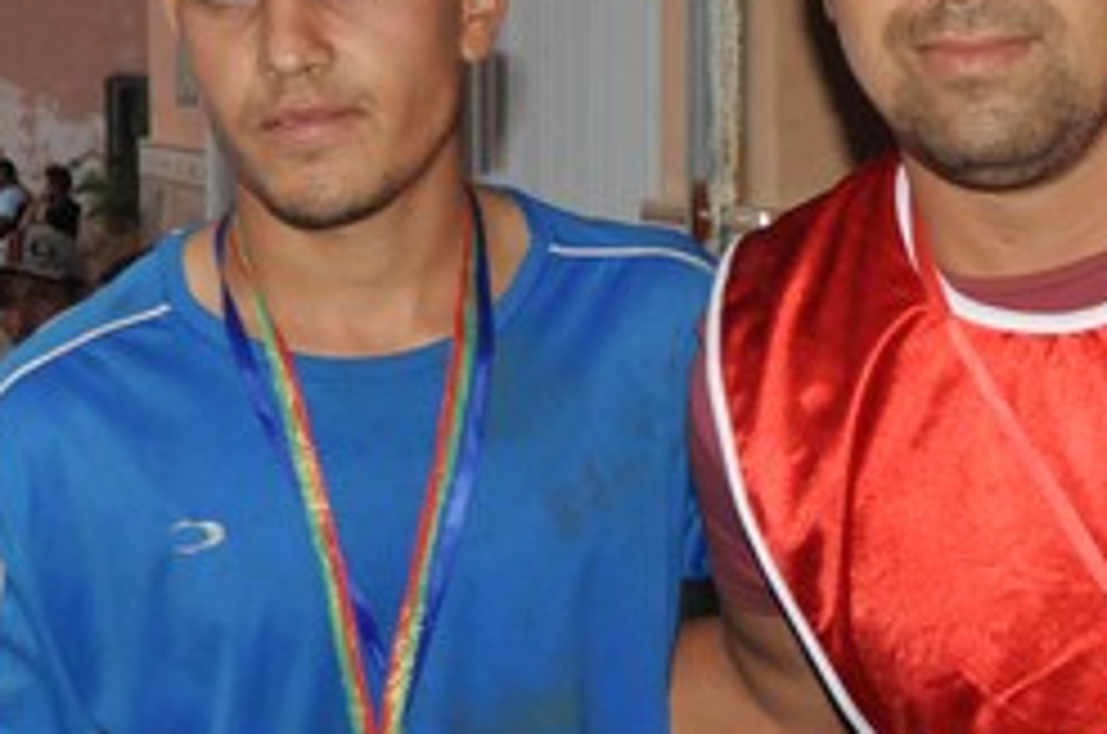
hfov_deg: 23.5
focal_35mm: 86
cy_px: 385
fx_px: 2639
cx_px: 814
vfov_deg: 15.8
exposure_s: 1/60
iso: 800
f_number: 3.5
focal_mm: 22
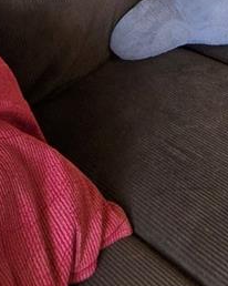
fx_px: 498
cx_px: 29
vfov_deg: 20.6
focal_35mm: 59
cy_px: -246
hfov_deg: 25.1
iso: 250
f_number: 1.9
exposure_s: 1/120
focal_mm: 2.2
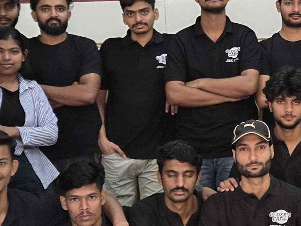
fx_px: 939
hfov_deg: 17.8
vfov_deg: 13.7
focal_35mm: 108
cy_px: 88
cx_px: 287
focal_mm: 5.4
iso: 1000
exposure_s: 1/100
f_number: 1.8
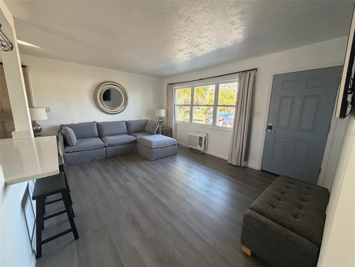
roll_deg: -1.0
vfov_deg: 85.7
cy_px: 134
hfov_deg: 102.1
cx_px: 178
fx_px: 144
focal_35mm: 14
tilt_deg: -10.5
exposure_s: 1/104
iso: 320
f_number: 2.2
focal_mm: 2.22
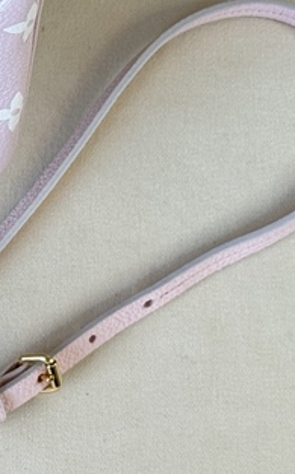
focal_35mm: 164
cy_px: 516
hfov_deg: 7.6
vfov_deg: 12.6
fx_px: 2114
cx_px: -324
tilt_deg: -73.8
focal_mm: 6.76
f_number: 1.78
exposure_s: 1/100
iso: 80
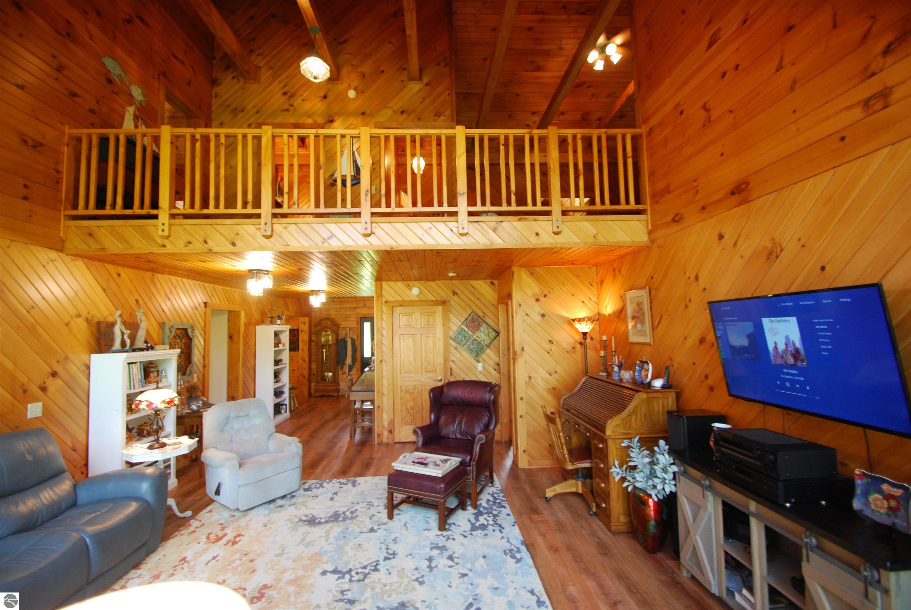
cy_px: 305
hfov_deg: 100.3
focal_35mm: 15
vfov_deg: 77.5
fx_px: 380
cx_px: 456
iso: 400
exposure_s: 1/30
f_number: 3.5
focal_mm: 10
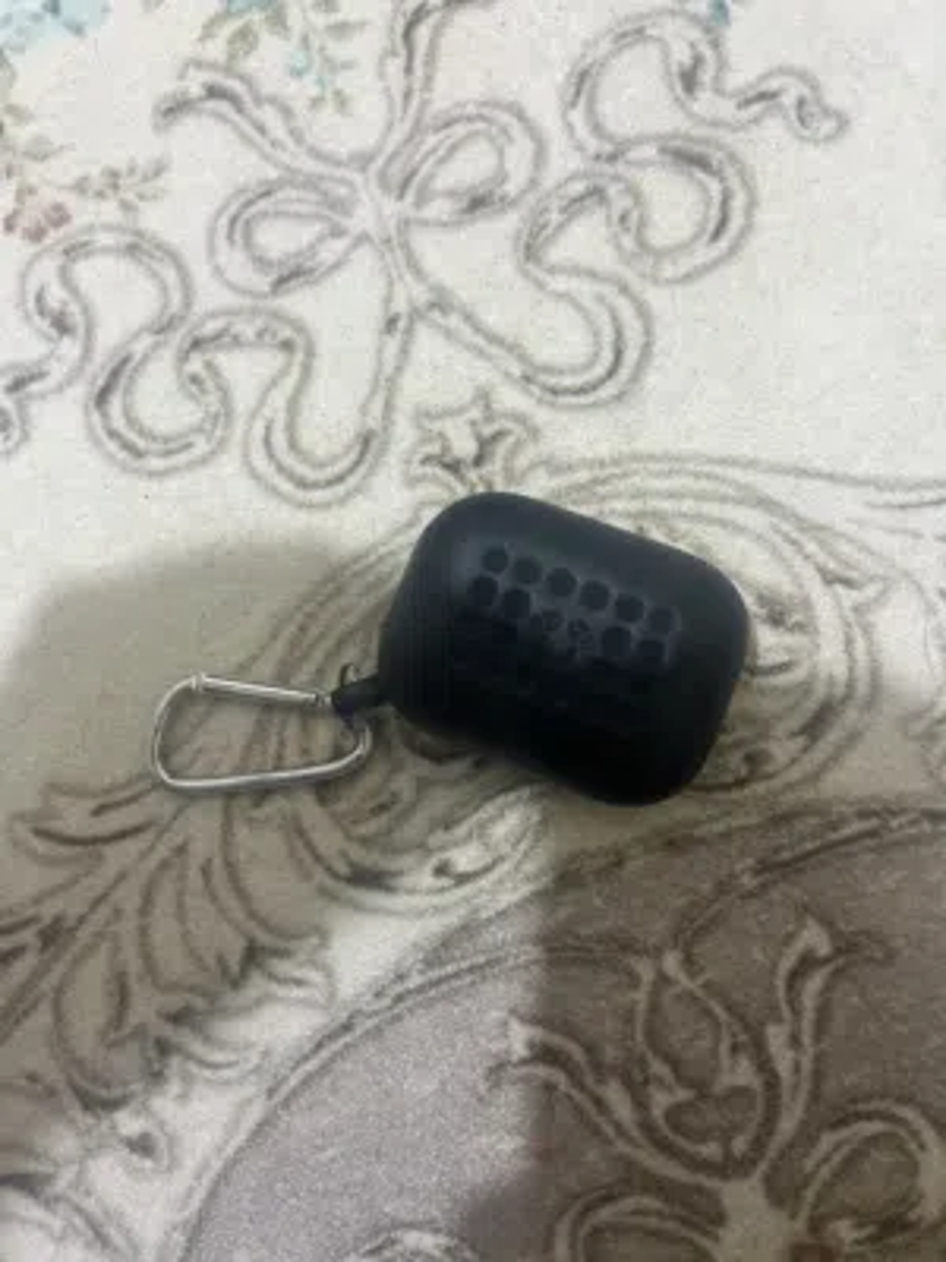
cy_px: 631
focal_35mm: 26
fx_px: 947
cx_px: 473
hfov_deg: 53.1
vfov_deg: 67.3
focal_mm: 5.7
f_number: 1.5
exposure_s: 1/50
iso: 160
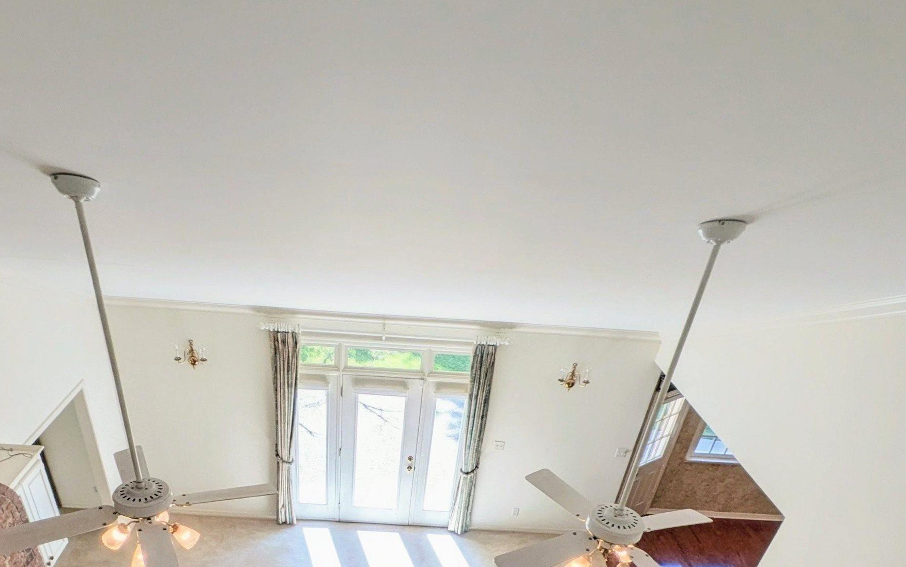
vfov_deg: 42.2
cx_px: 378
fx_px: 642
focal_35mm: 26
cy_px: 547
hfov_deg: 69.9
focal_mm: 1.85
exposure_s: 1/278
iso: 50
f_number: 2.2
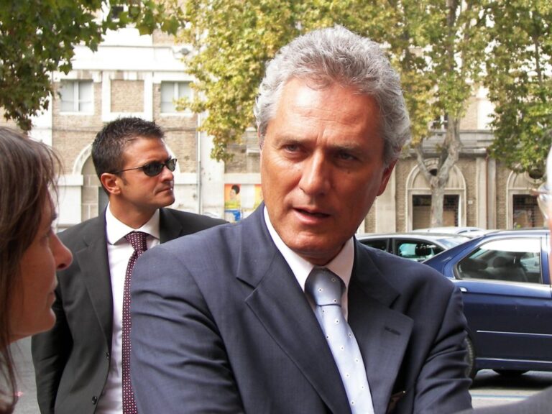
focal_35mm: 81
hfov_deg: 24.1
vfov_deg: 18.2
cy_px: 207
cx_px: 276
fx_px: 1292
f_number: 2.8
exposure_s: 1/160
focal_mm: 13.4
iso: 50
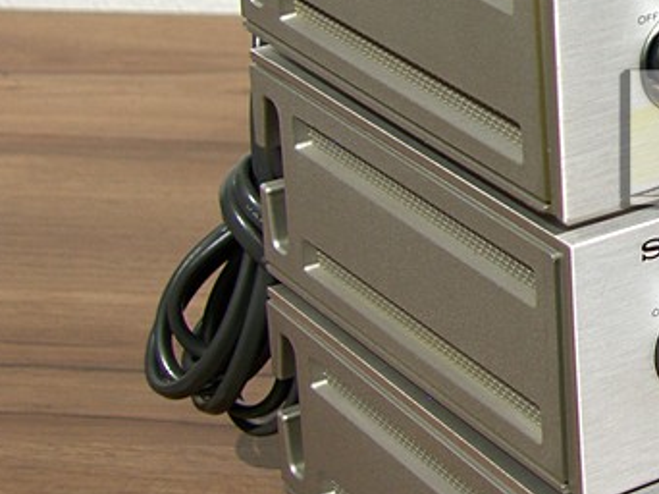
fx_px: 2226
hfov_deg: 15.7
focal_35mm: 117
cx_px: 950
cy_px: 137
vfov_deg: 12.6
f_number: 2.5
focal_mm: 10.3
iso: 50
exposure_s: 1/40
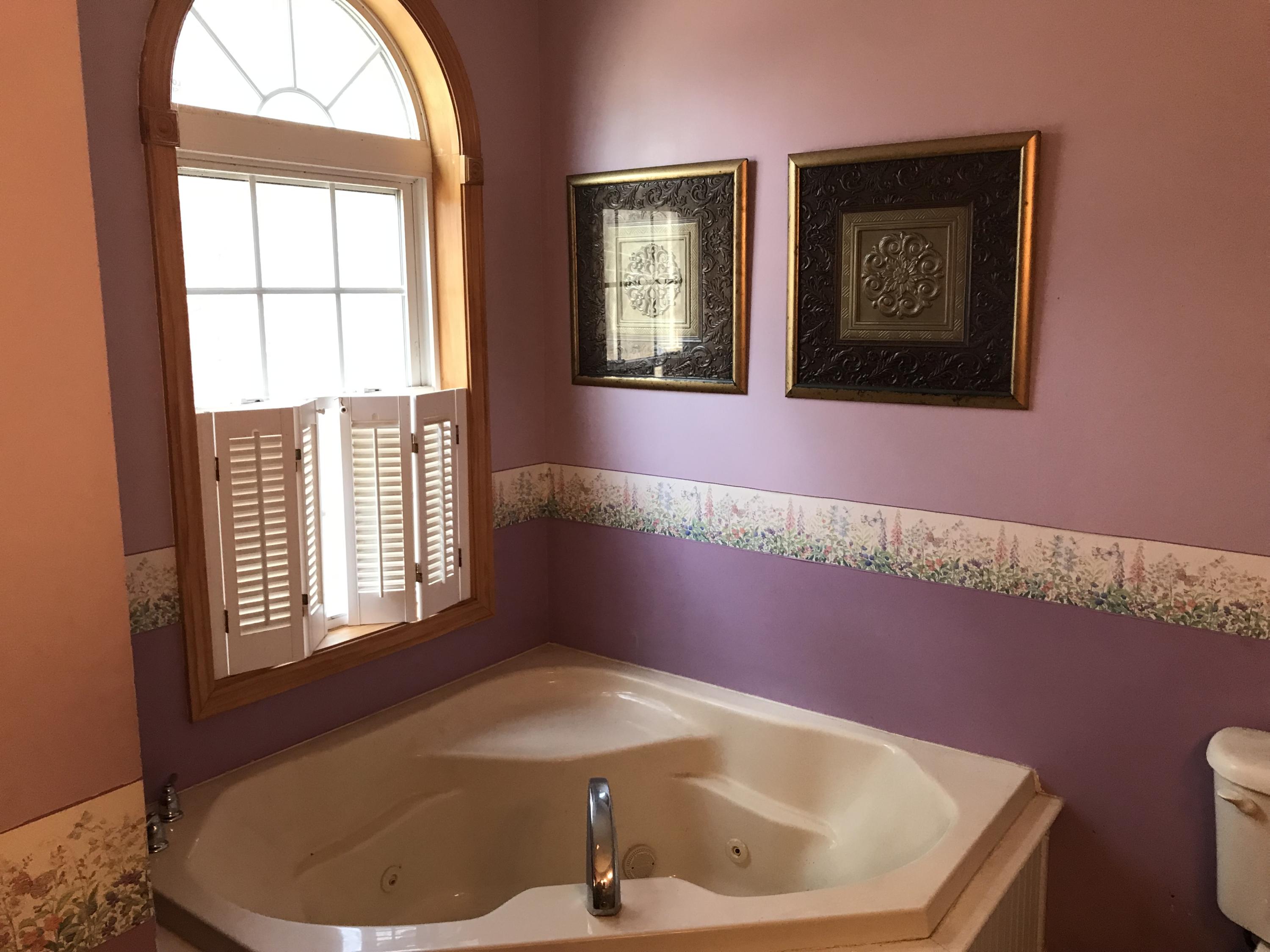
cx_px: 635
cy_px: 476
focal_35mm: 28
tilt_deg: -8.7
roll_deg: +0.1
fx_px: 1027
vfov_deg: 49.7
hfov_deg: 63.4
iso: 40
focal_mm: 3.99
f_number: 1.8
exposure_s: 1/15
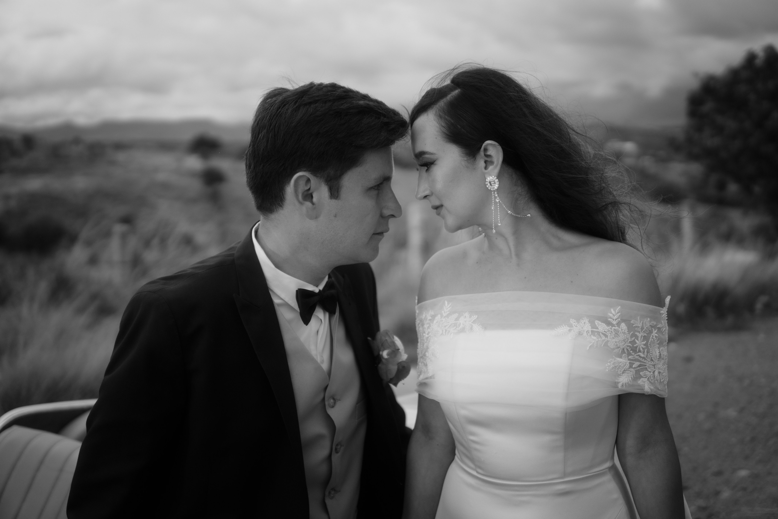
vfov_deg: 29.9
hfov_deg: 43.6
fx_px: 972
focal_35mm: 45
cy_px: 260
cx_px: 389
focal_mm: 30
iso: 100
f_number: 1.4
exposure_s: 1/4000
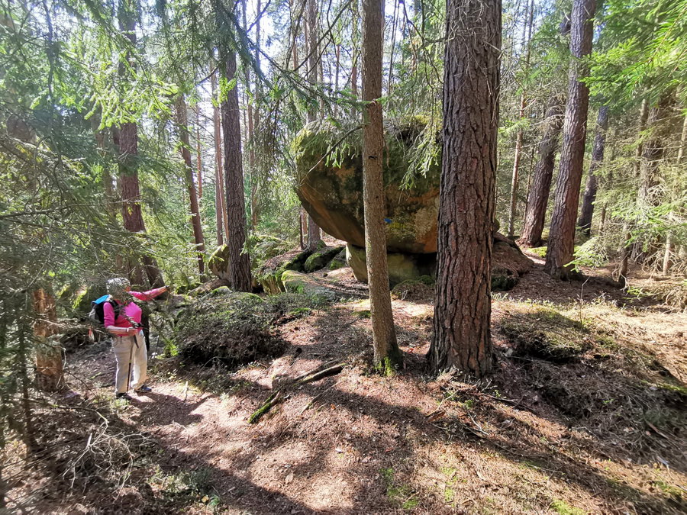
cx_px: 344
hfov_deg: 91.0
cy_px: 258
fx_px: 337
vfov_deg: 74.7
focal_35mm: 17
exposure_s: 1/100
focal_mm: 1.78
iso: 100
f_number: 2.4
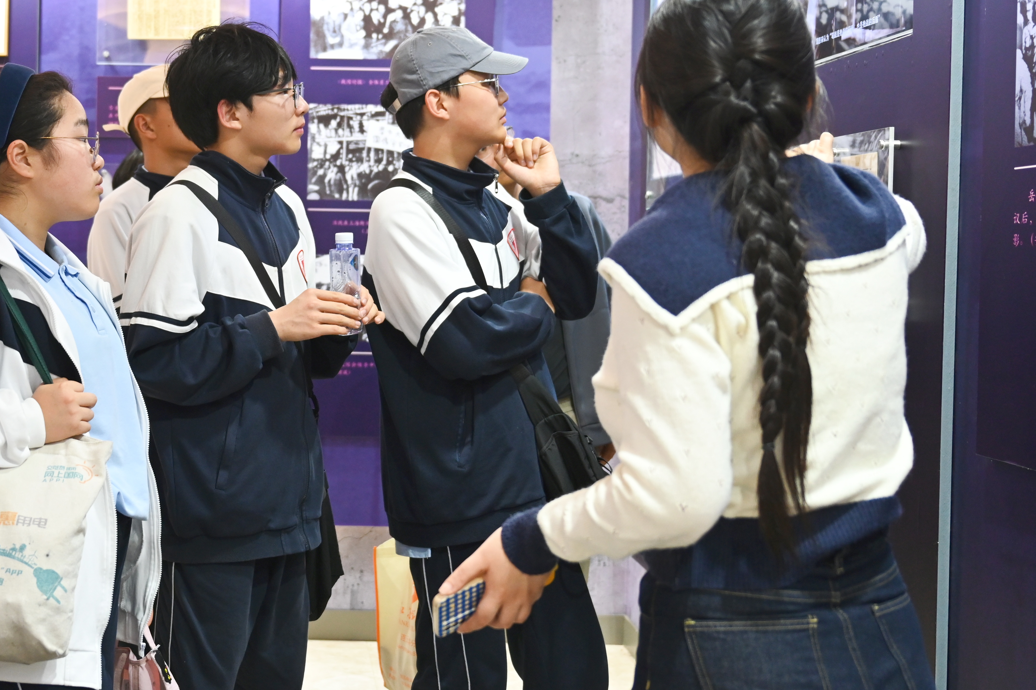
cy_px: 270
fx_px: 1611
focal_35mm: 56
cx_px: 236
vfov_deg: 24.1
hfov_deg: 34.7
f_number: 2.8
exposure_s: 1/125
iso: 900
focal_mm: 29
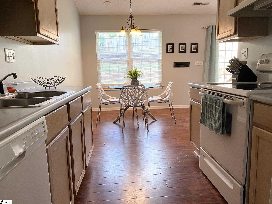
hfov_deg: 67.3
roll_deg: +0.7
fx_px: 204
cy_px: 102
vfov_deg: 53.1
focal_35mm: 26
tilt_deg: -8.4
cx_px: 136
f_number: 1.8
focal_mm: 4.25
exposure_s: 1/60
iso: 100
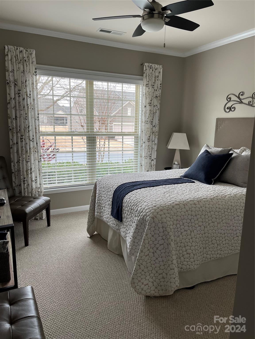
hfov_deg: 53.1
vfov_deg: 67.3
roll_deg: -0.6
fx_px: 255
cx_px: 128
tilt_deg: -10.2
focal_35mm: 26
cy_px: 170
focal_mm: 5.1
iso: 64
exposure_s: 1/122
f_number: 1.6
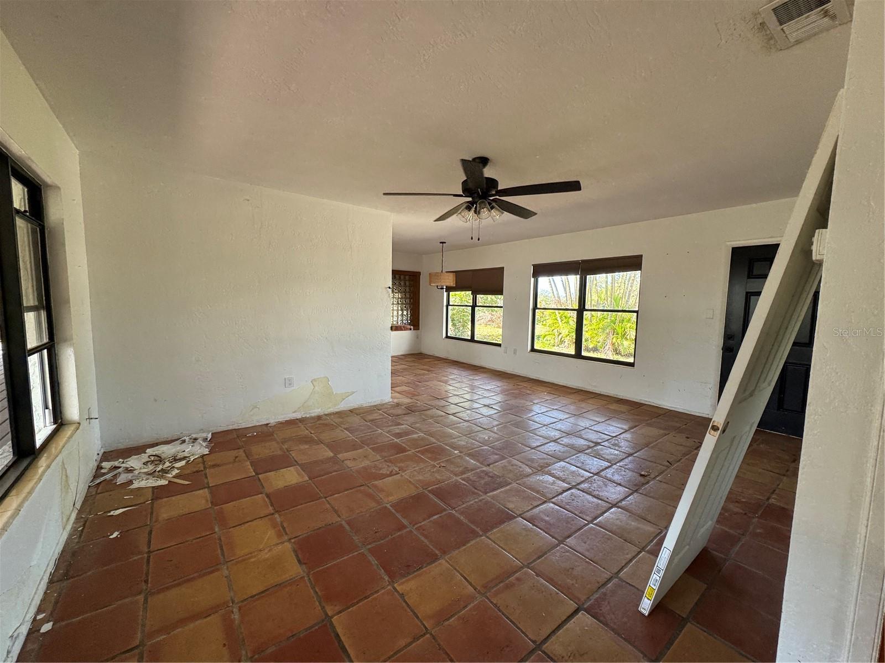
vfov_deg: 85.7
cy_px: 332
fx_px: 358
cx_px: 442
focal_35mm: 14
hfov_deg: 102.1
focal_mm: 2.22
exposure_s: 1/99
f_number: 2.2
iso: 125
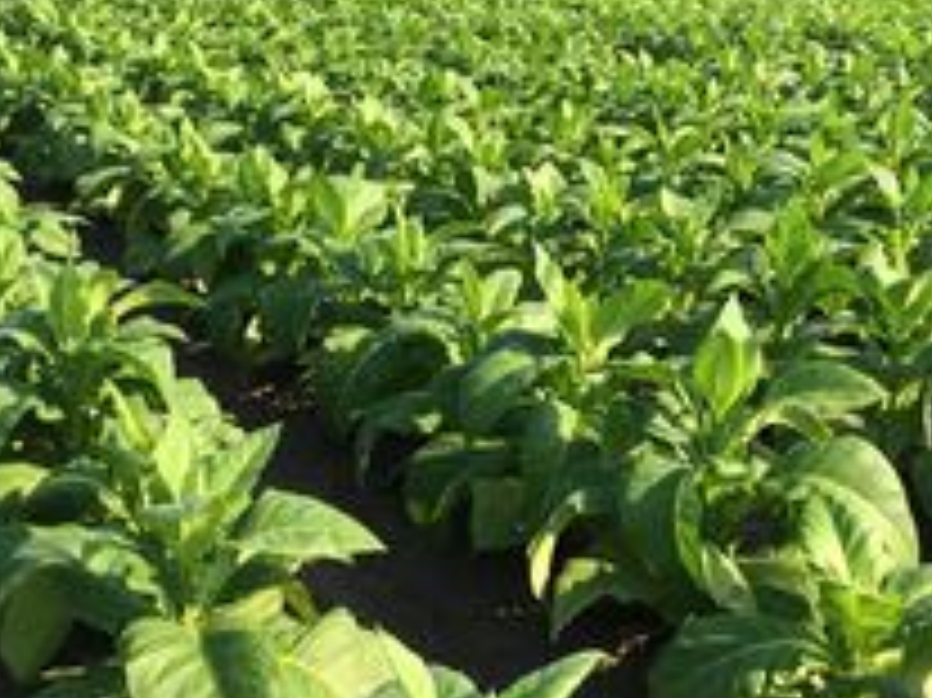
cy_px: 261
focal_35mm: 58
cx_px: 504
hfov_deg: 33.2
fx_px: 1561
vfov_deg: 25.1
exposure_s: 1/838
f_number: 2.2
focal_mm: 4.12
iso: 32
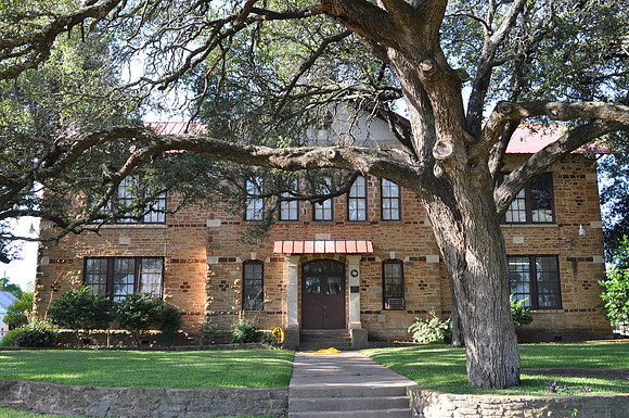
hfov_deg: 53.2
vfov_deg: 36.8
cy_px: 209
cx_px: 314
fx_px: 628
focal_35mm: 36
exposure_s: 1/125
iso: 200
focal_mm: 24
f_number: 5.6
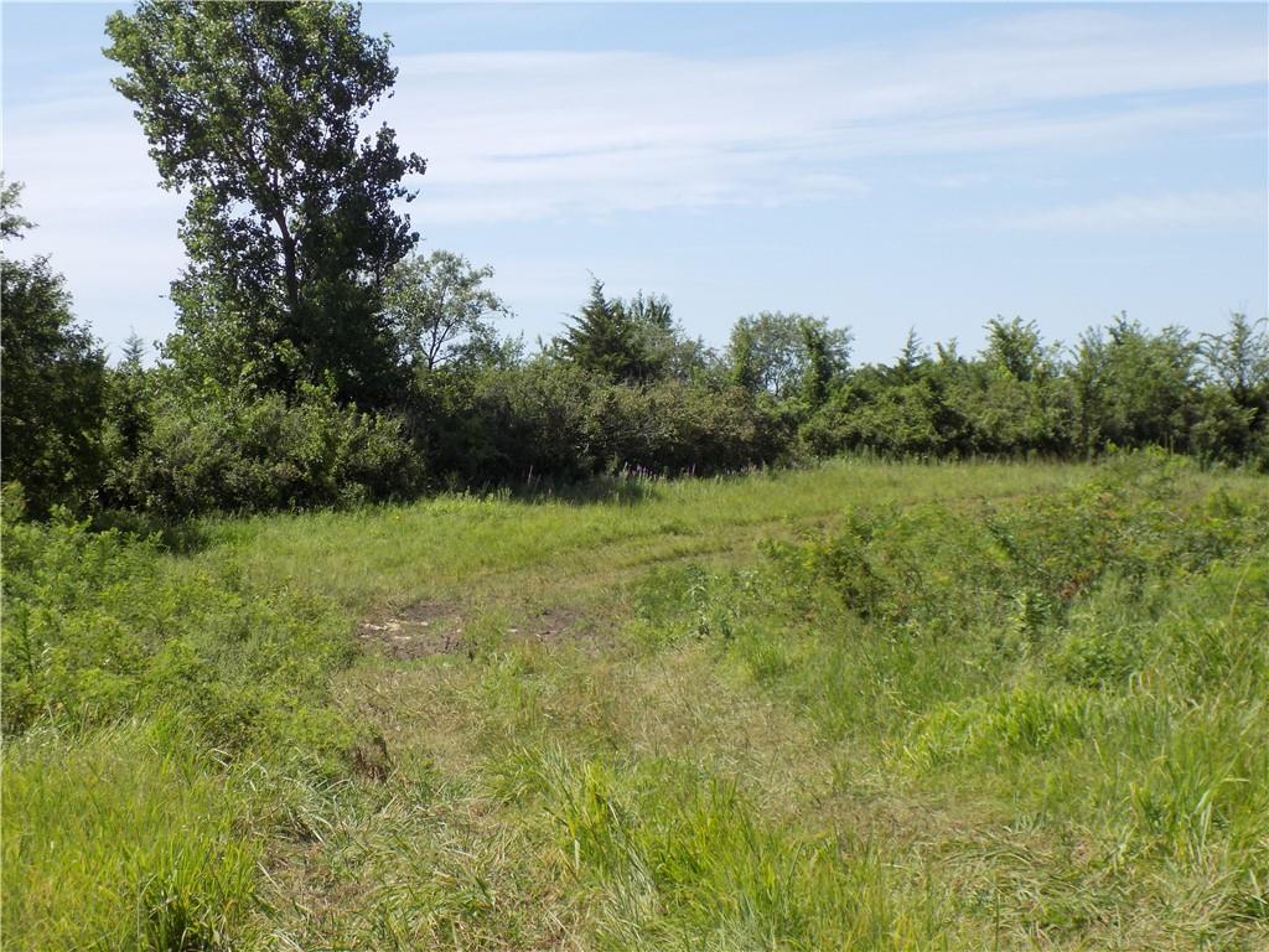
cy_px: 476
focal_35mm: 65
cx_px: 634
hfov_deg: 29.8
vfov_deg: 22.6
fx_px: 2383
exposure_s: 1/400
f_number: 4.1
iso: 80
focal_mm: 11.5
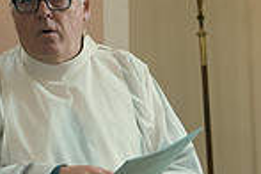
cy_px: 168
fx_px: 1087
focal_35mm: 150
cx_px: -39
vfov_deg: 9.1
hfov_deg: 13.4
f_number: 3.5
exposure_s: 1/250
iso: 1600
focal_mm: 38
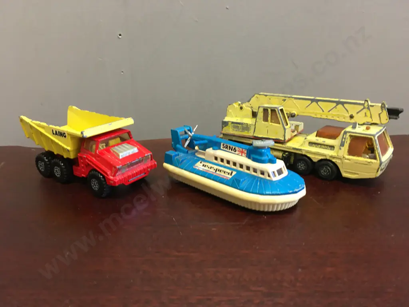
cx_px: 204
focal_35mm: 29
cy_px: 154
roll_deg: +0.7
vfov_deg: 48.2
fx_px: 343
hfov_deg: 61.7
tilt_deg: -17.4
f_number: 2.2
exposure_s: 1/17
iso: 80
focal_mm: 4.15
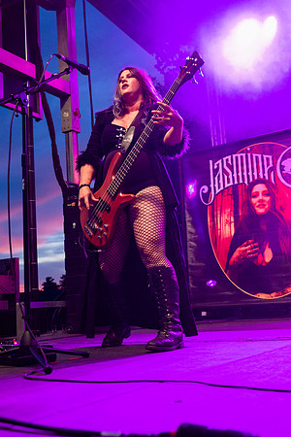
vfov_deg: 46.4
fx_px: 509
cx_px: 146
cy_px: 218
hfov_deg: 31.9
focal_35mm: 42
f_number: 3.2
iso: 3200
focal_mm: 28.5
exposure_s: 1/400
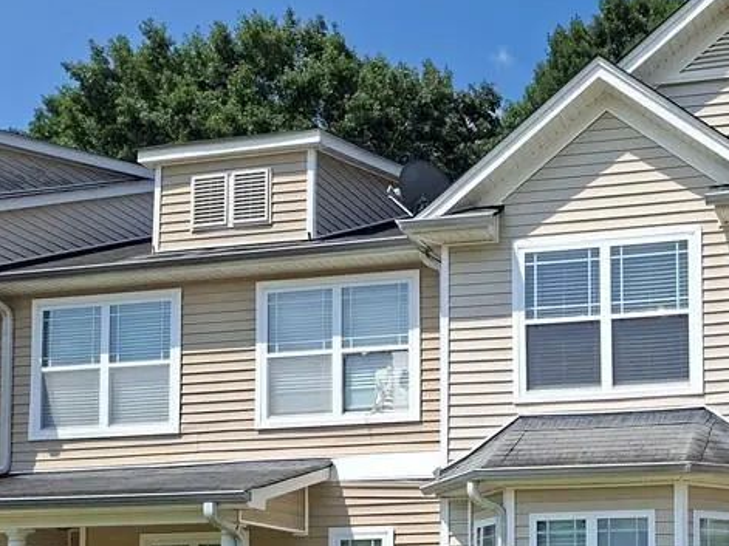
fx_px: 1053
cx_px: 667
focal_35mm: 50
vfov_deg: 27.2
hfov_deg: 35.7
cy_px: 565
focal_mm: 5.54
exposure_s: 1/1307
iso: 32
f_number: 1.8
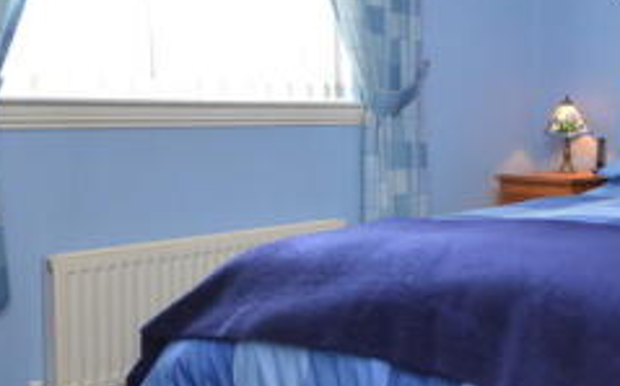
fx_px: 709
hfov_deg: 39.4
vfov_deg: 30.3
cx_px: 669
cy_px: 135
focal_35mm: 42
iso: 560
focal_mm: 10
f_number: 4
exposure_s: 1/60
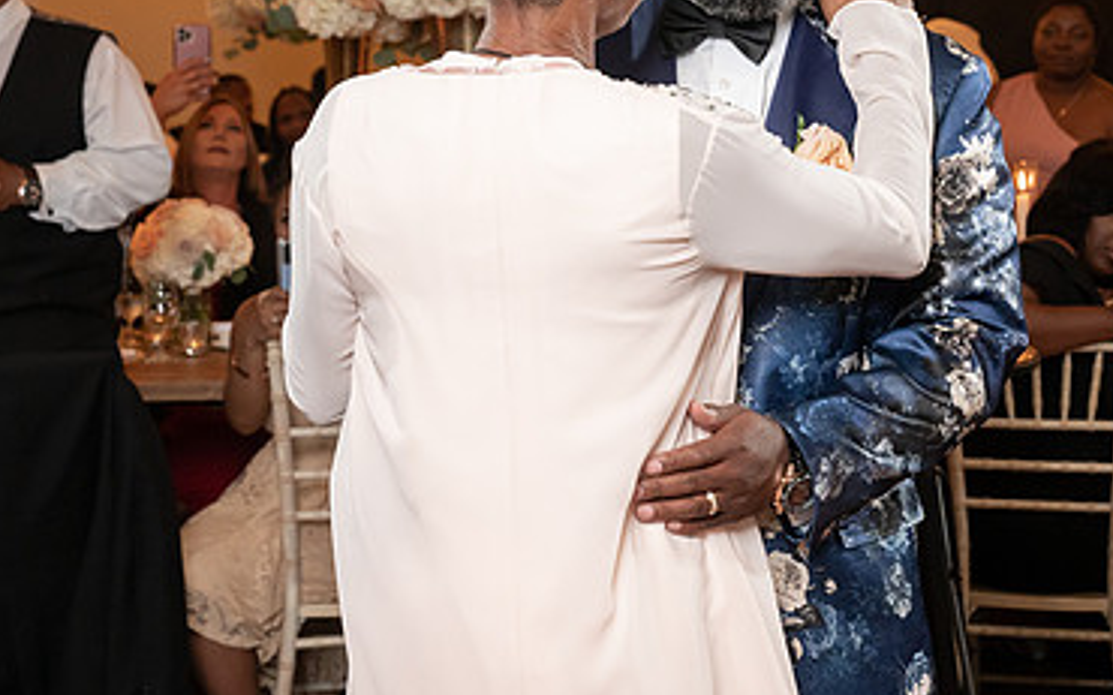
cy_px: 157
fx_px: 2729
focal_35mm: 90
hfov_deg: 23.0
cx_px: 622
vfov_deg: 14.4
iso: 4000
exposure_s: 1/200
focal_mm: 53
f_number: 5.6
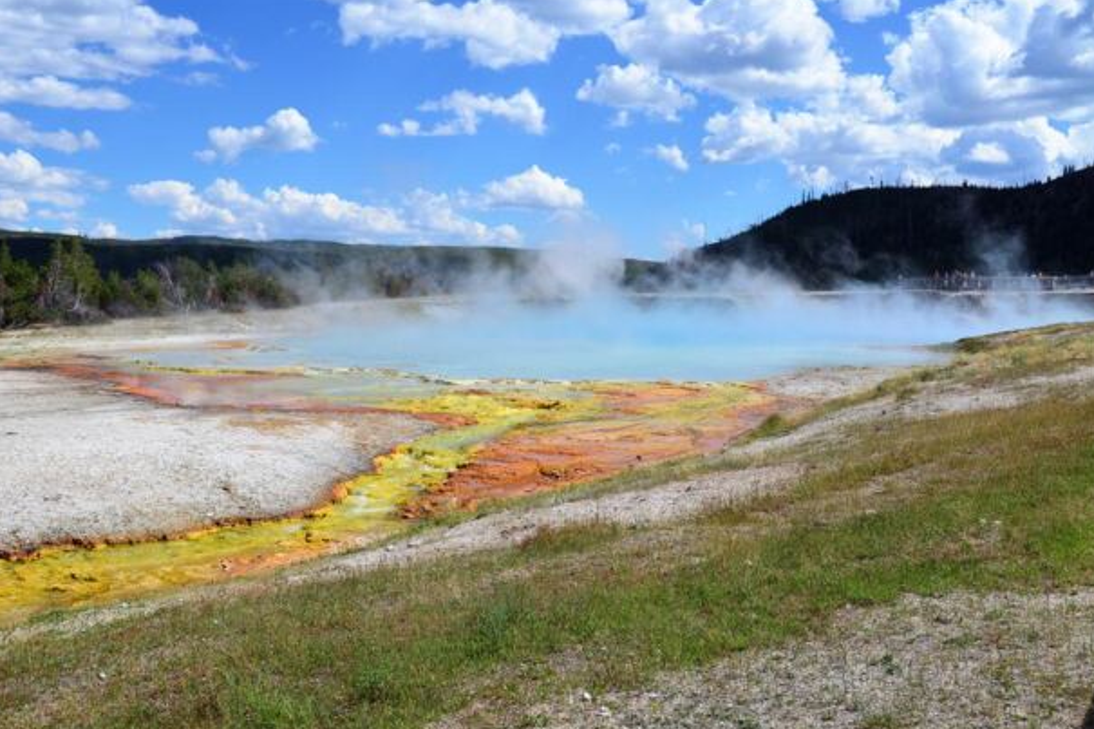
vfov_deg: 35.0
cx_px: 535
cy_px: 374
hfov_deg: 50.7
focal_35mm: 38
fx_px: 1154
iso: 200
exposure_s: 1/500
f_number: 11
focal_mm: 24
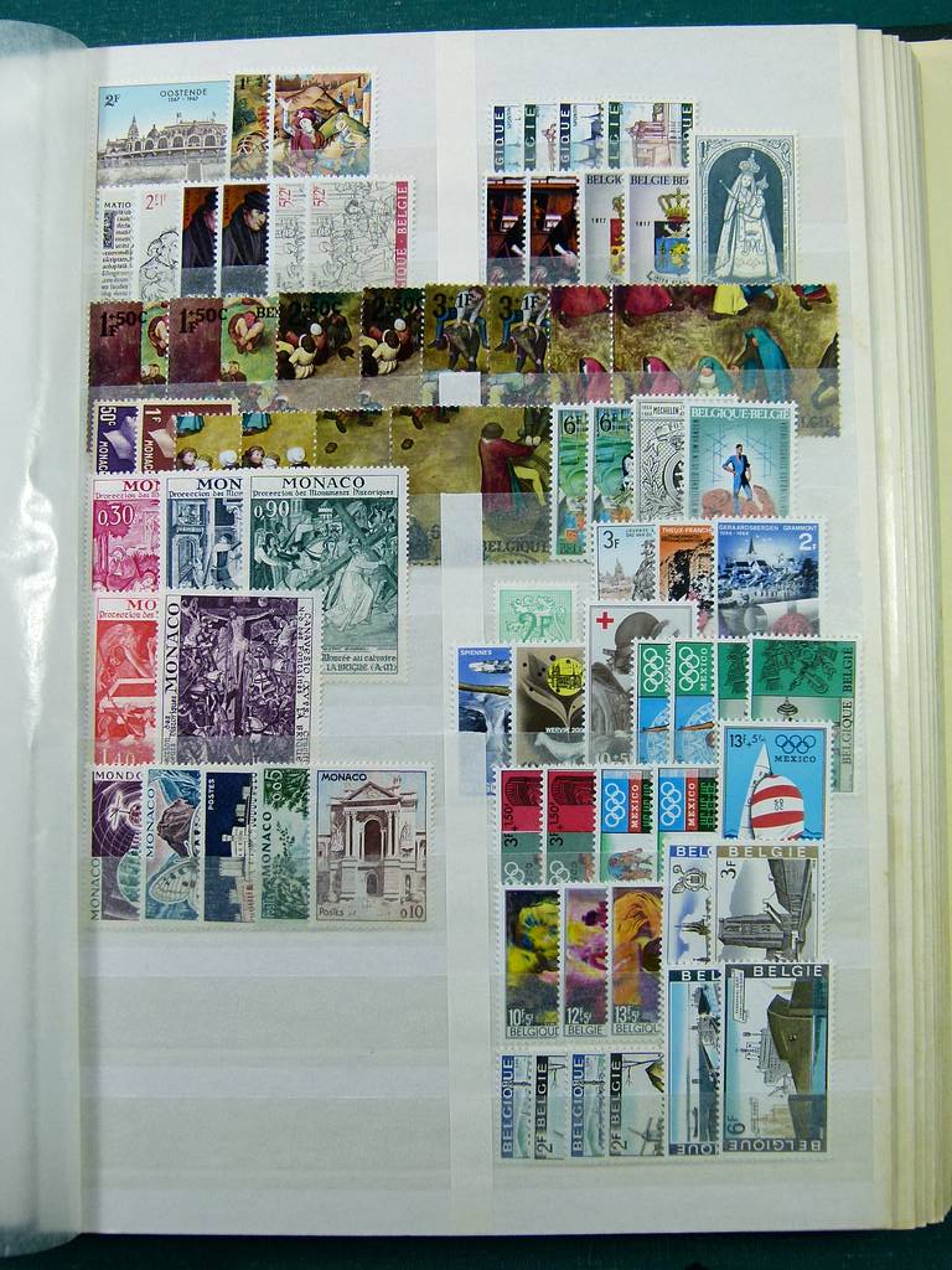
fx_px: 1210
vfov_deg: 55.4
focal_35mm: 33
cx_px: 476
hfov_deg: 42.9
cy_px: 635
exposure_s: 1/125
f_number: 3.6
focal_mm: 5.9
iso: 100
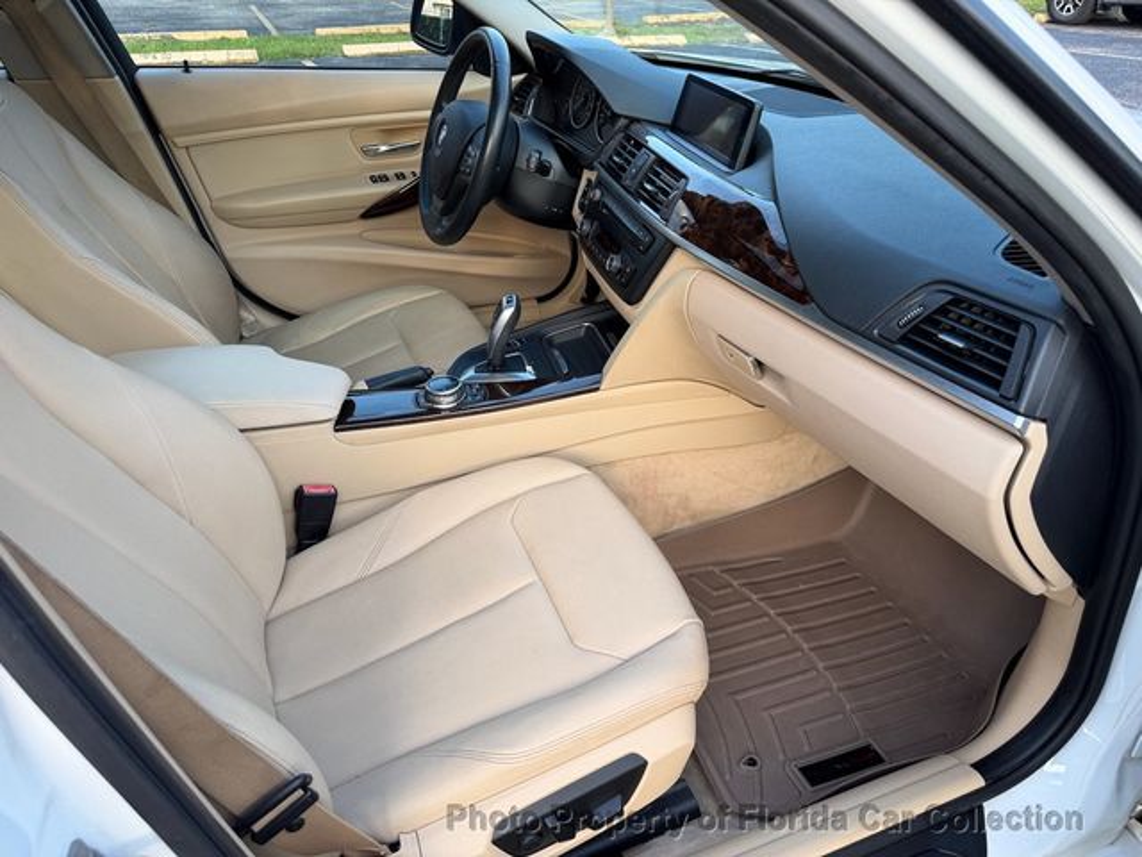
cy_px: 428
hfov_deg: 71.6
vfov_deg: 56.8
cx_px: 571
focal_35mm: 24
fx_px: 792
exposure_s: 1/121
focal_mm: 6.76
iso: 64
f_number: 1.78
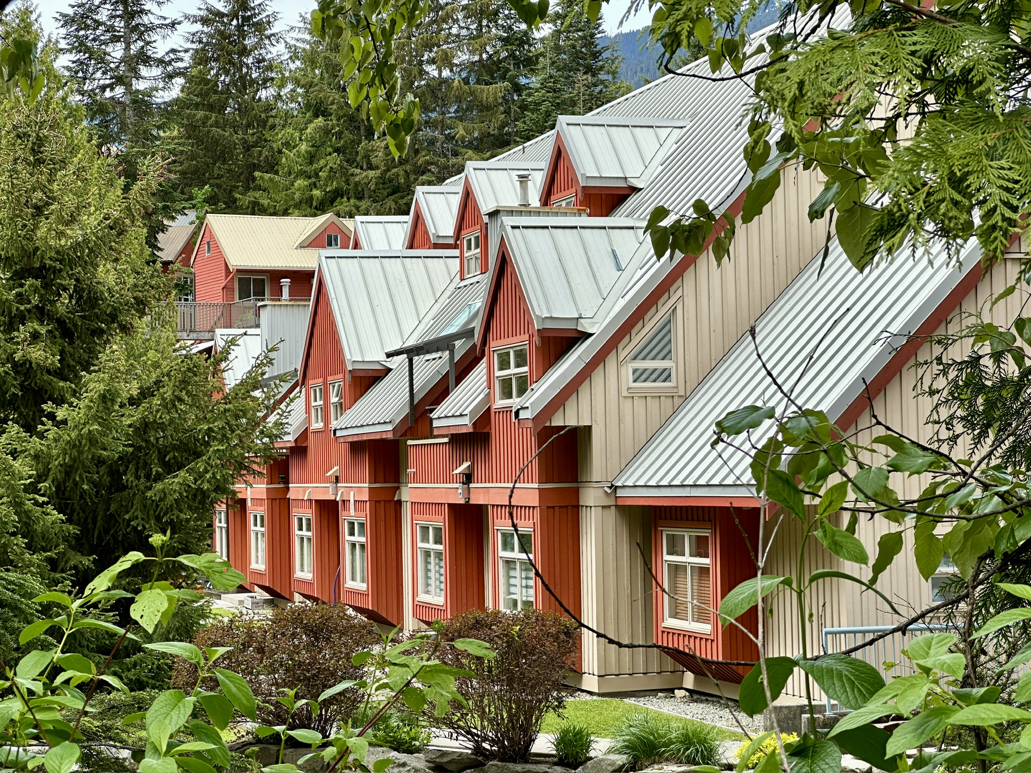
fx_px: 2293
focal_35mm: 77
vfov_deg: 19.1
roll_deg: +0.3
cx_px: 516
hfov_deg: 25.3
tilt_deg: +2.0
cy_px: 386
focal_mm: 9
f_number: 2.8
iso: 32
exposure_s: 1/357
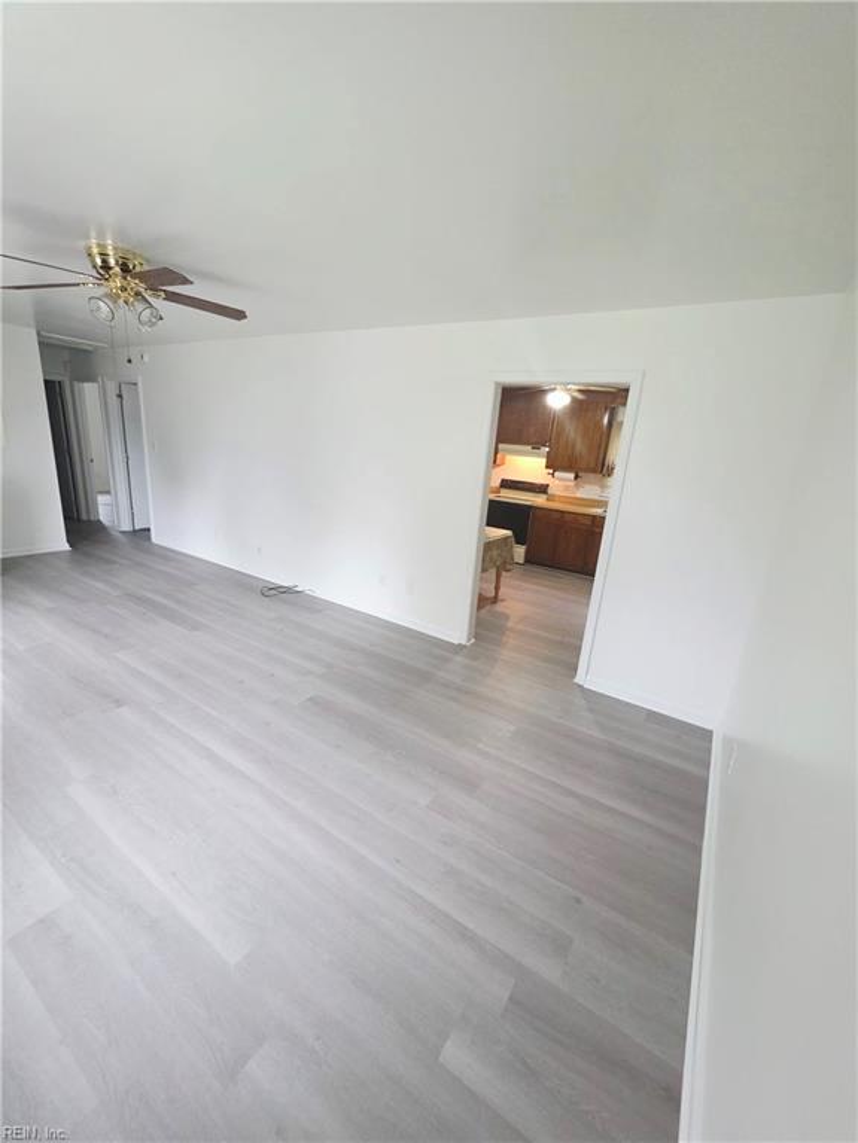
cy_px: 572
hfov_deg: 89.9
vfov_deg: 106.2
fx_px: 430
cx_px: 429
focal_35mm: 13
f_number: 1.9
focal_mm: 2.2
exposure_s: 1/60.2
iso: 500
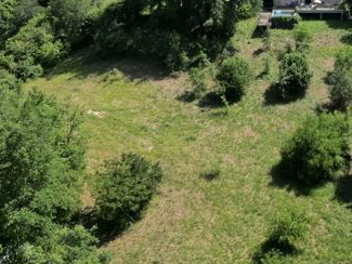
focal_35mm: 52
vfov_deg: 26.3
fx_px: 529
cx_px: 299
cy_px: -11
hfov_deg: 35.2
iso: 110
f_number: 1.7
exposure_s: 1/3000
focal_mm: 6.72
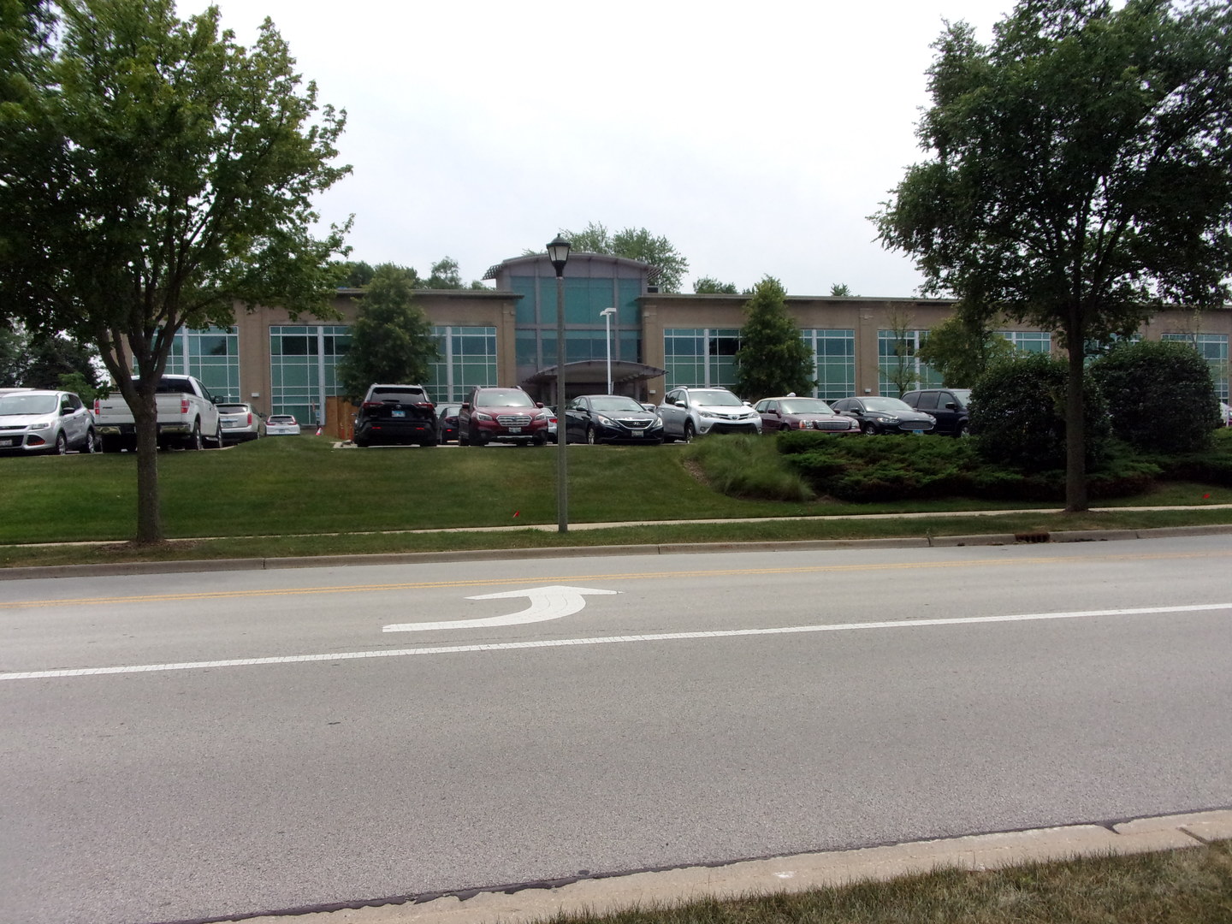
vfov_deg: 49.7
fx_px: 997
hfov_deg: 63.4
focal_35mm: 28
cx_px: 616
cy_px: 462
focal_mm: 5.1
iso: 200
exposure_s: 1/240
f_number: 10.8
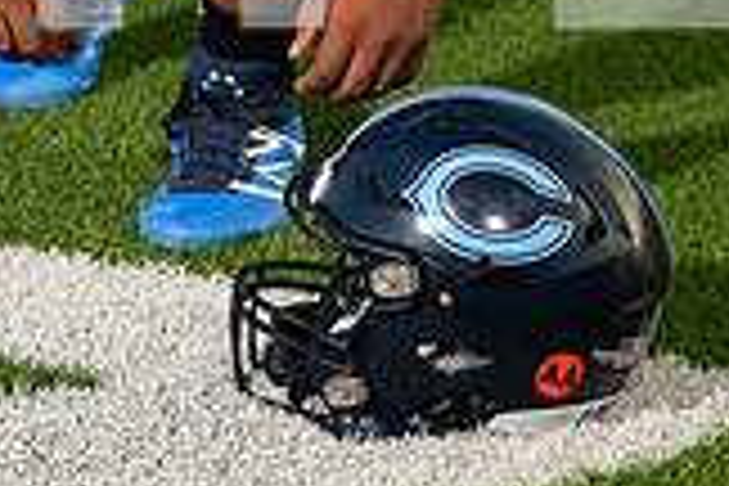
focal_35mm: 194
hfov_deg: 10.6
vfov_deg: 6.9
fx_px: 3928
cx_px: 198
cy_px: -423
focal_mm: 70
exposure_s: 1/320
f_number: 7.1
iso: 160
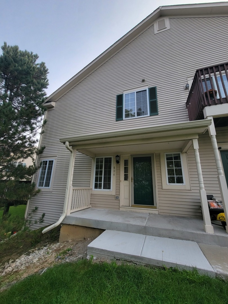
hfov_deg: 89.9
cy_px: 152
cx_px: 114
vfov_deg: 106.2
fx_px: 114
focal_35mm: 13
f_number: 2.2
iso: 50
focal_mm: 2.2
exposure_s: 1/360
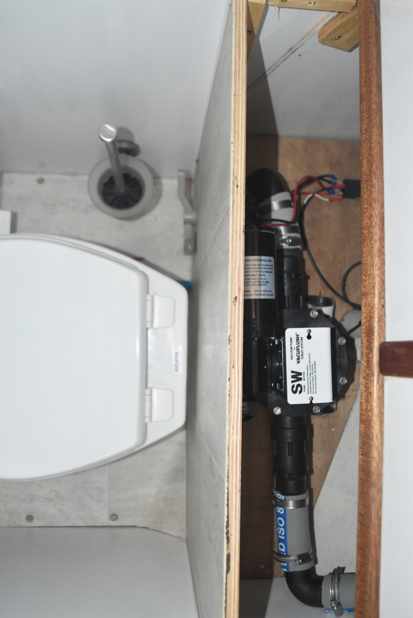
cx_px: 206
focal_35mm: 30
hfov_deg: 43.7
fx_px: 515
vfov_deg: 61.9
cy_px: 309
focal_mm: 20
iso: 2000
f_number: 3.8
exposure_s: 1/60
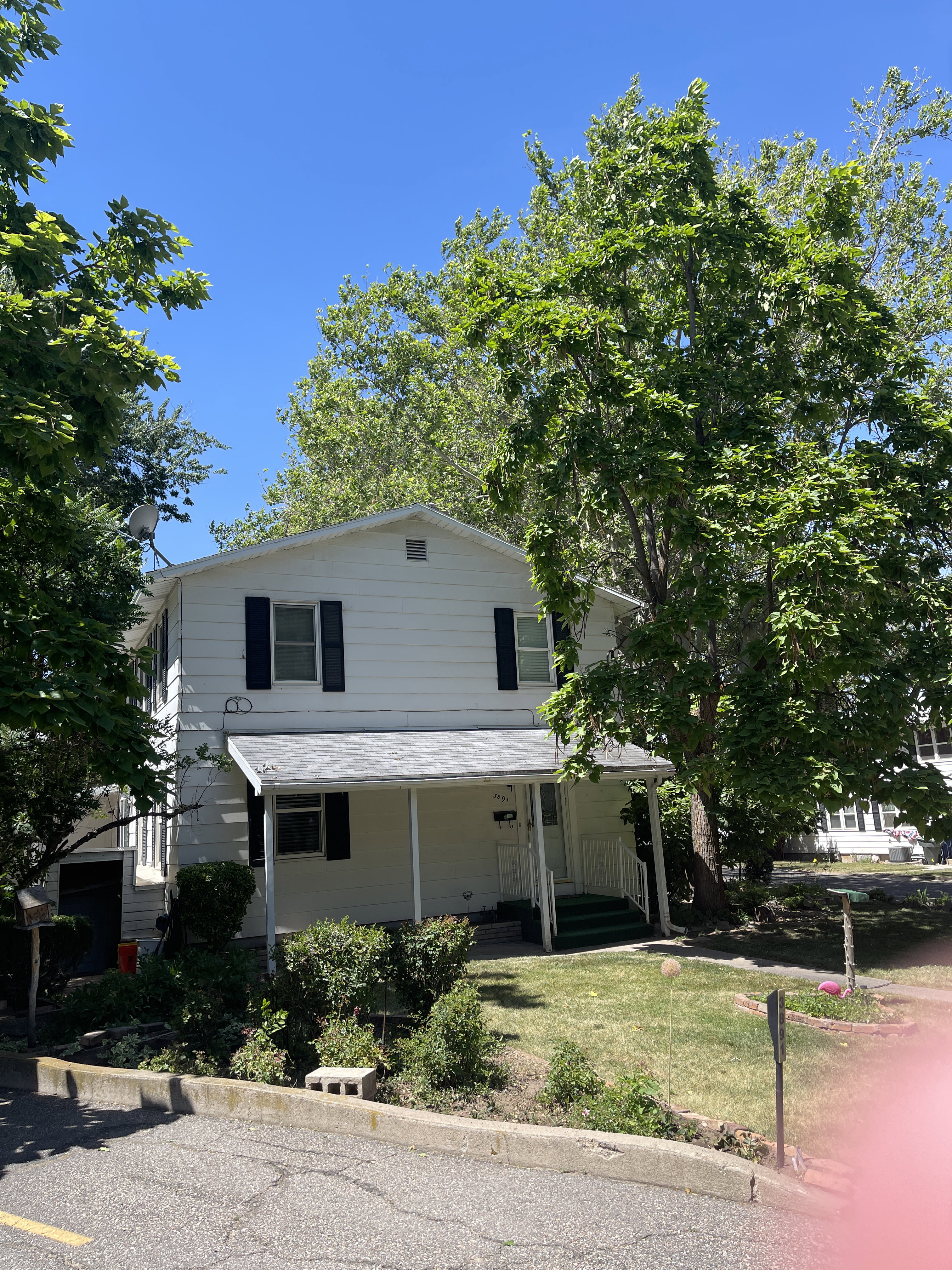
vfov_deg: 69.4
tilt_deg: +10.2
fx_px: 917
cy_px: 635
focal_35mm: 25
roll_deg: +4.1
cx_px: 476
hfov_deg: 54.9
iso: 32
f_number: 1.6
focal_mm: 5.1
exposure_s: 1/1597
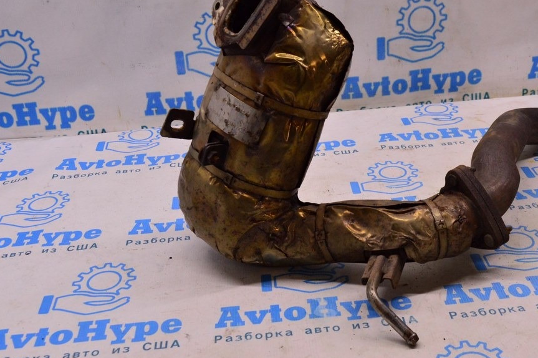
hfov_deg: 38.4
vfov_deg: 26.1
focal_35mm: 52
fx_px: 770
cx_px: 315
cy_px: 149
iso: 1600
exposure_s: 1/125
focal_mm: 29
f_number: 8
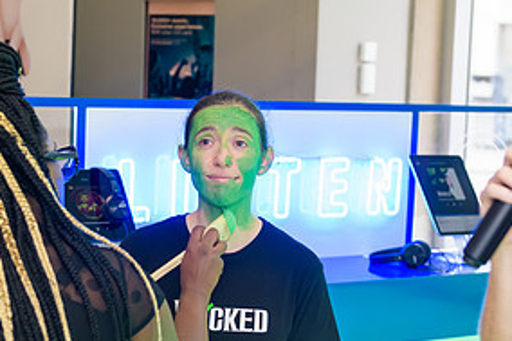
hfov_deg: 22.1
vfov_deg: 14.8
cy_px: 226
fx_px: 1308
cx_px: 236
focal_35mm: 92
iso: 400
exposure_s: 1/125
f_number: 3.2
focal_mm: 45
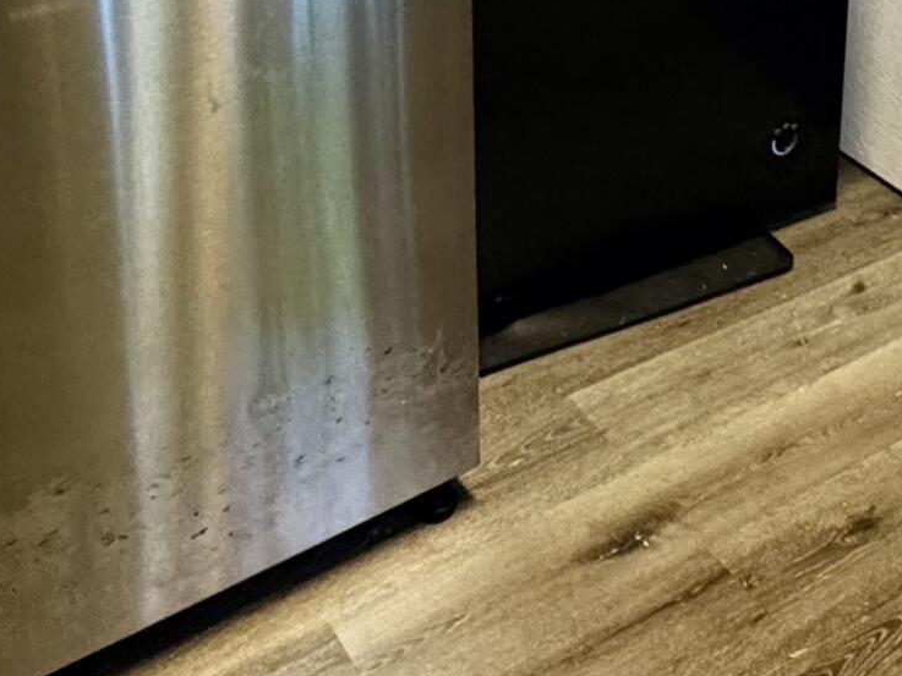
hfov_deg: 30.0
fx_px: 1486
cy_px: -332
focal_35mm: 57
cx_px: 1016
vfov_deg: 21.6
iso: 400
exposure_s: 1/60
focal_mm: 2.22
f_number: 2.2
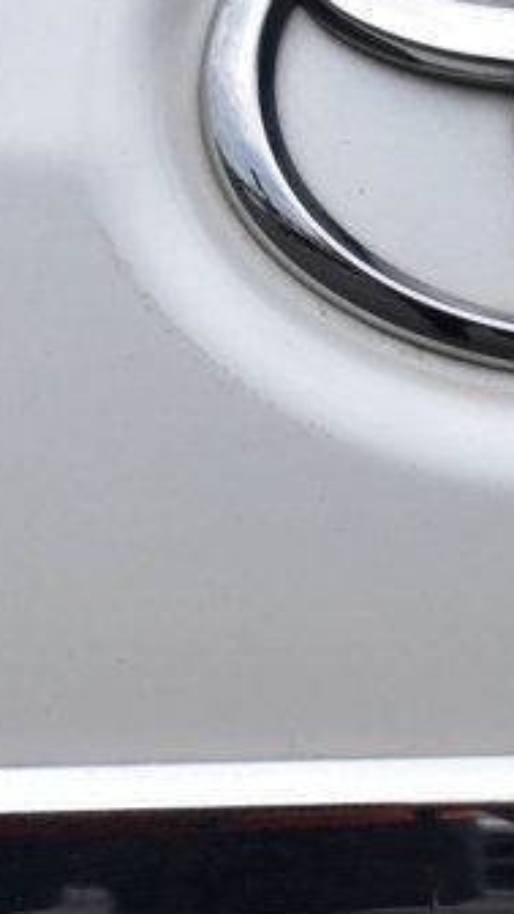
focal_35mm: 249
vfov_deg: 8.6
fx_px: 6033
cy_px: 691
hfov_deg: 4.9
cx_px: 634
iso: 400
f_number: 10
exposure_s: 1/200
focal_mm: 52
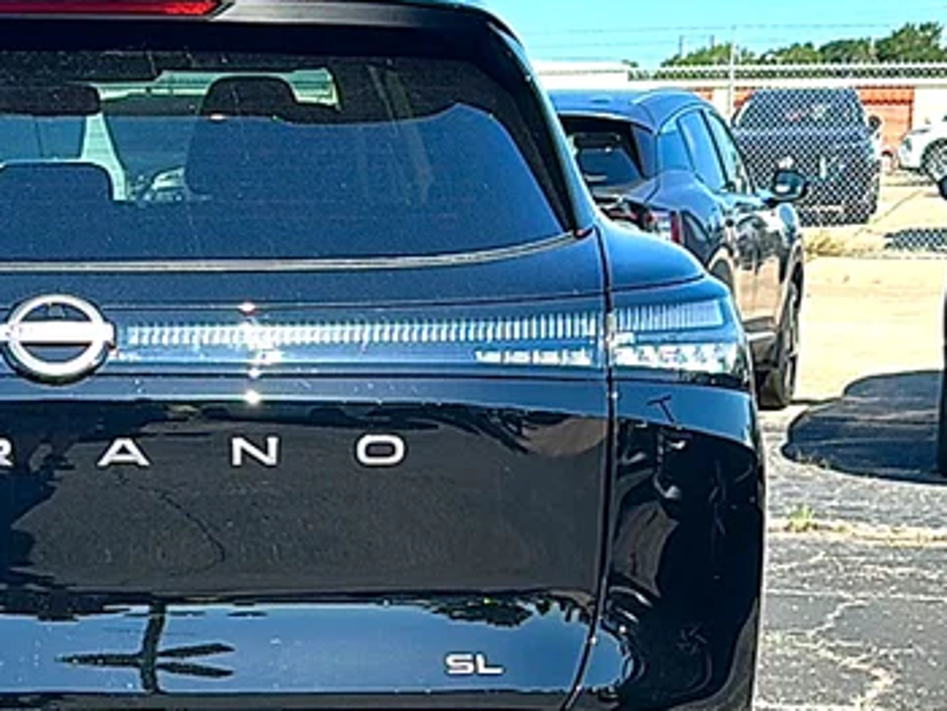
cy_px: 550
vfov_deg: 19.2
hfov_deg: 24.8
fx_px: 2081
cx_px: 81
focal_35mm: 76
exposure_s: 1/1757
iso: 80
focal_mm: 6.86
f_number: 1.78
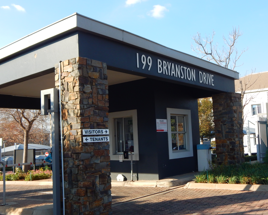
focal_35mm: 40
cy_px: 115
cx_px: 139
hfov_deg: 45.8
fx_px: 317
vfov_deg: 37.3
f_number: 3.3
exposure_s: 1/500
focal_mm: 6.1
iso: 125
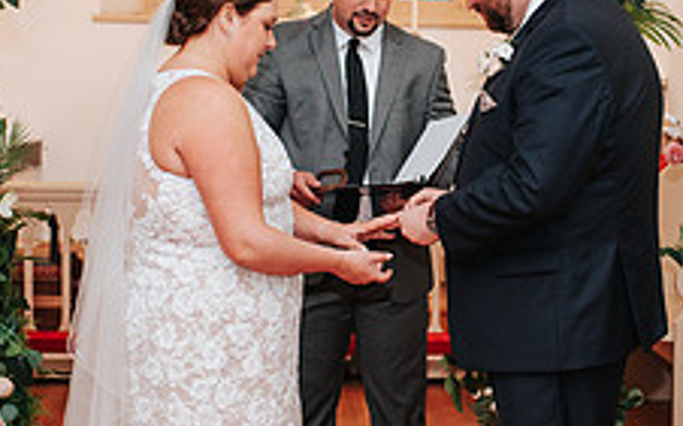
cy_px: 243
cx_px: 395
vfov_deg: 13.5
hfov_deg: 21.4
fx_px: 1805
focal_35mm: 97
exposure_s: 1/200
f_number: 2.8
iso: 1000
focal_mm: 35
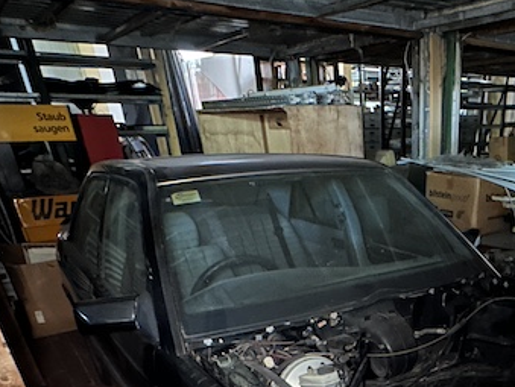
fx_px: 491
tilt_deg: -29.2
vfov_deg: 37.6
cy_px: 402
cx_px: 406
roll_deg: +0.1
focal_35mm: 33
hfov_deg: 52.1
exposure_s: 1/8
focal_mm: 2.22
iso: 1250
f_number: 2.2
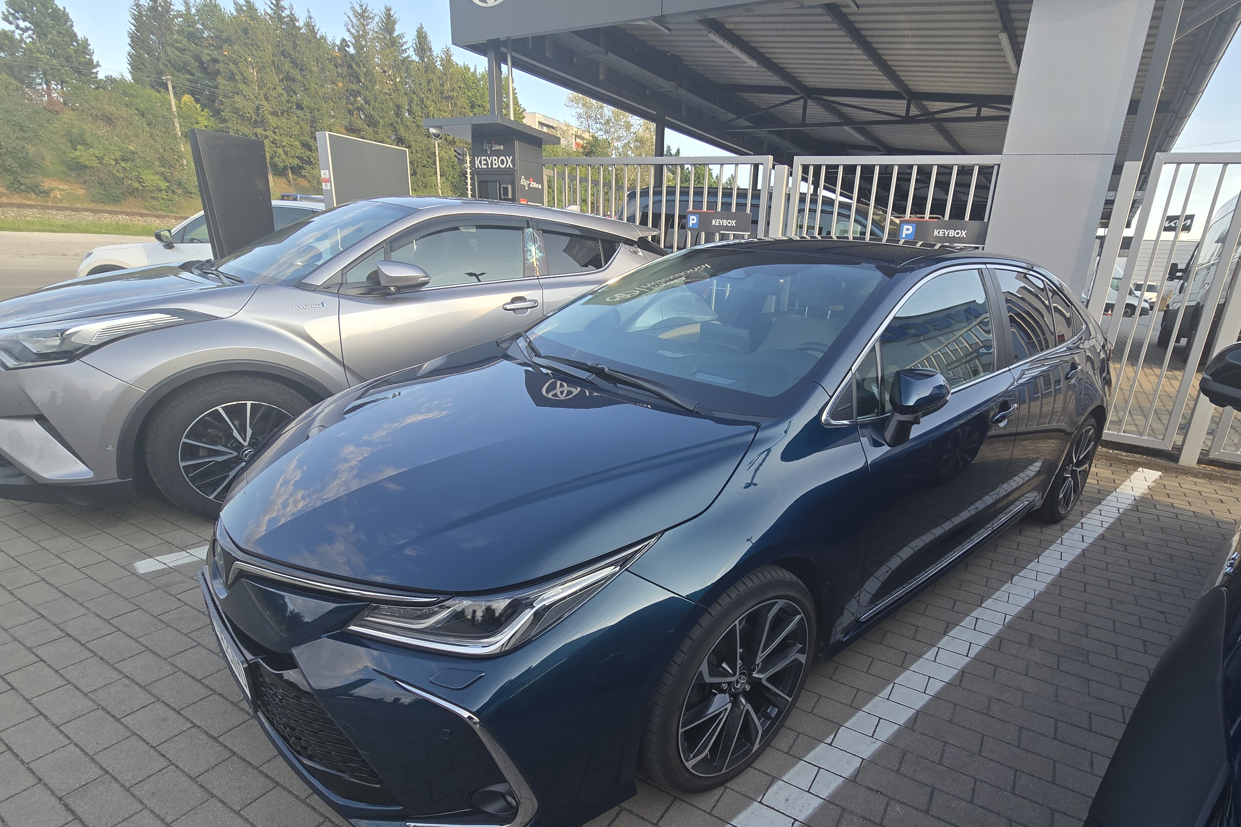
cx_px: 718
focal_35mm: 17
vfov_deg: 70.0
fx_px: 586
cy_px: 477
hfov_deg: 92.5
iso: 50
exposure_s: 1/388
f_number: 2.2
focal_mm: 2.2
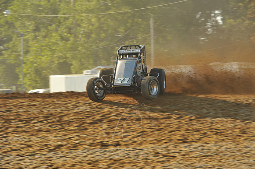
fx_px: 1239
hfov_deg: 11.8
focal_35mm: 175
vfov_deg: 7.8
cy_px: 84
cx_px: 128
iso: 400
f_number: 9
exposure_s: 1/320
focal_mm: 175
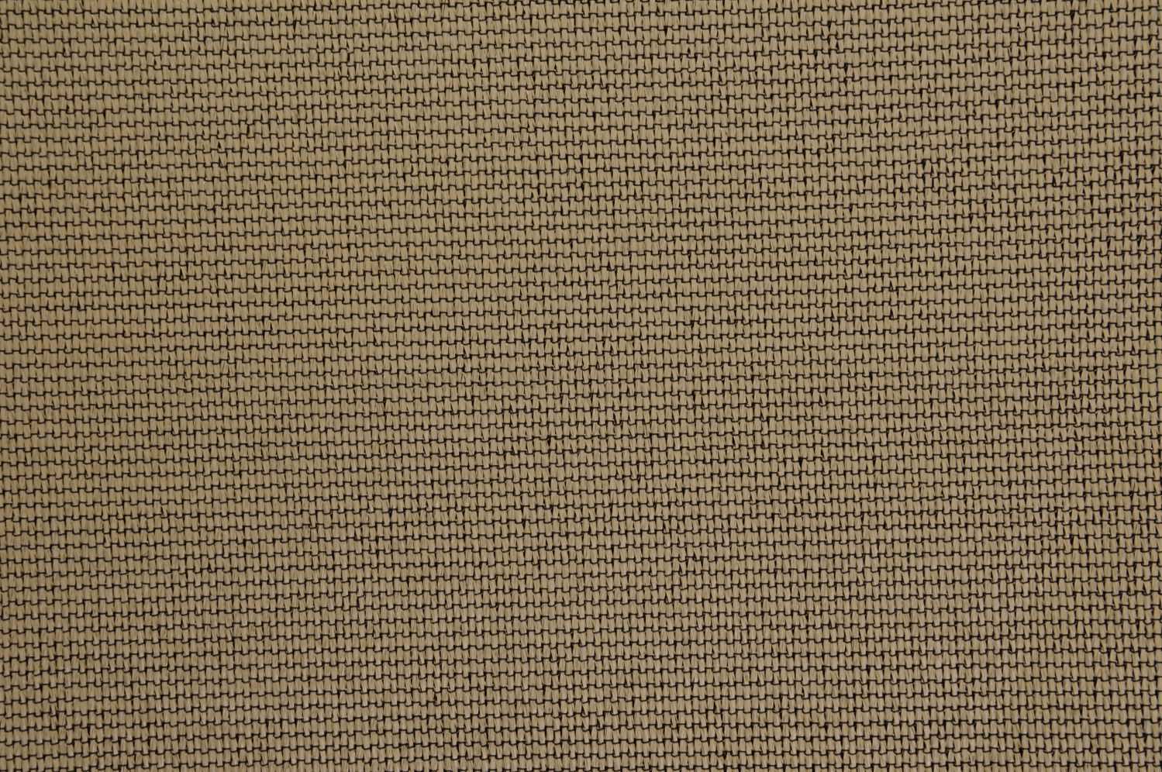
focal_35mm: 75
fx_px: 2418
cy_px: 386
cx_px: 581
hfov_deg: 27.0
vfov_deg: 18.1
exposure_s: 1/60
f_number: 18
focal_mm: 50
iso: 200
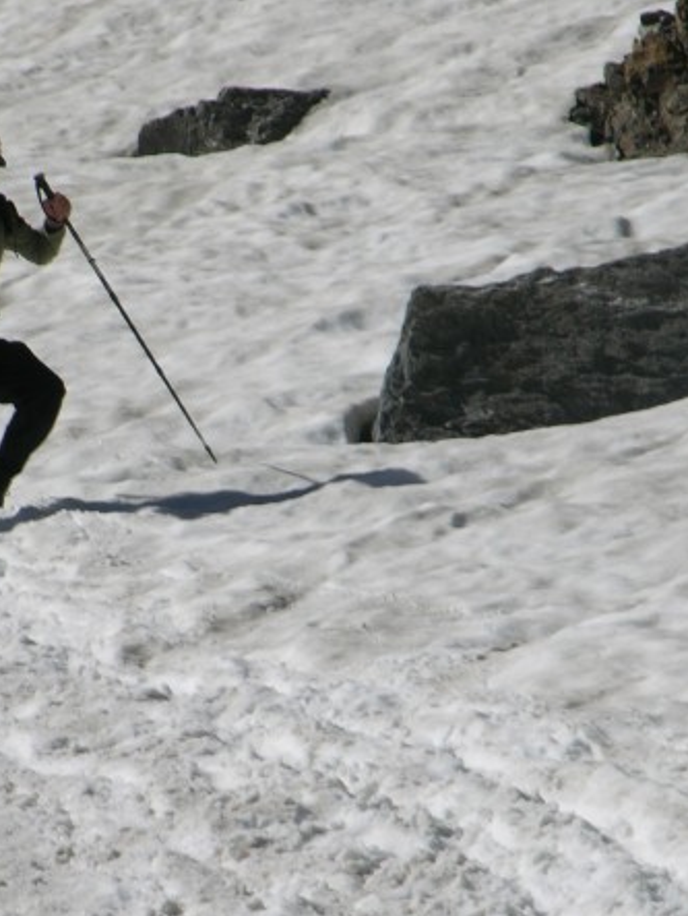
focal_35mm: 485
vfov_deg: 4.1
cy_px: 527
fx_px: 12834
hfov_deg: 3.1
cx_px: 151
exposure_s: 1/428
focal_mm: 71.2
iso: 50
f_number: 7.4
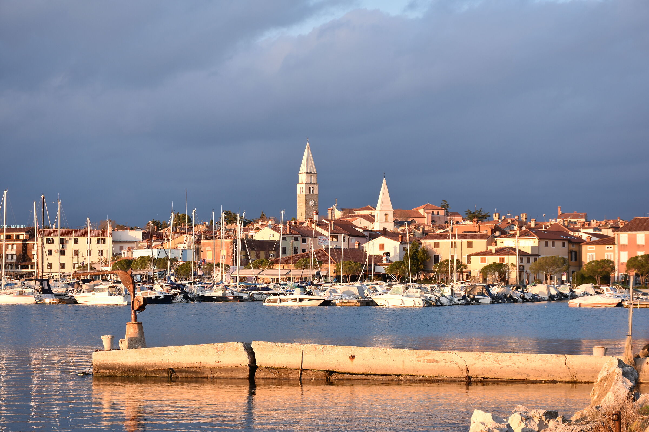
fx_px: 1514
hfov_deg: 24.2
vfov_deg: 16.3
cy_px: 216
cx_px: 324
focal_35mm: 84
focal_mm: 56
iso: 100
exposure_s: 1/60
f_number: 8
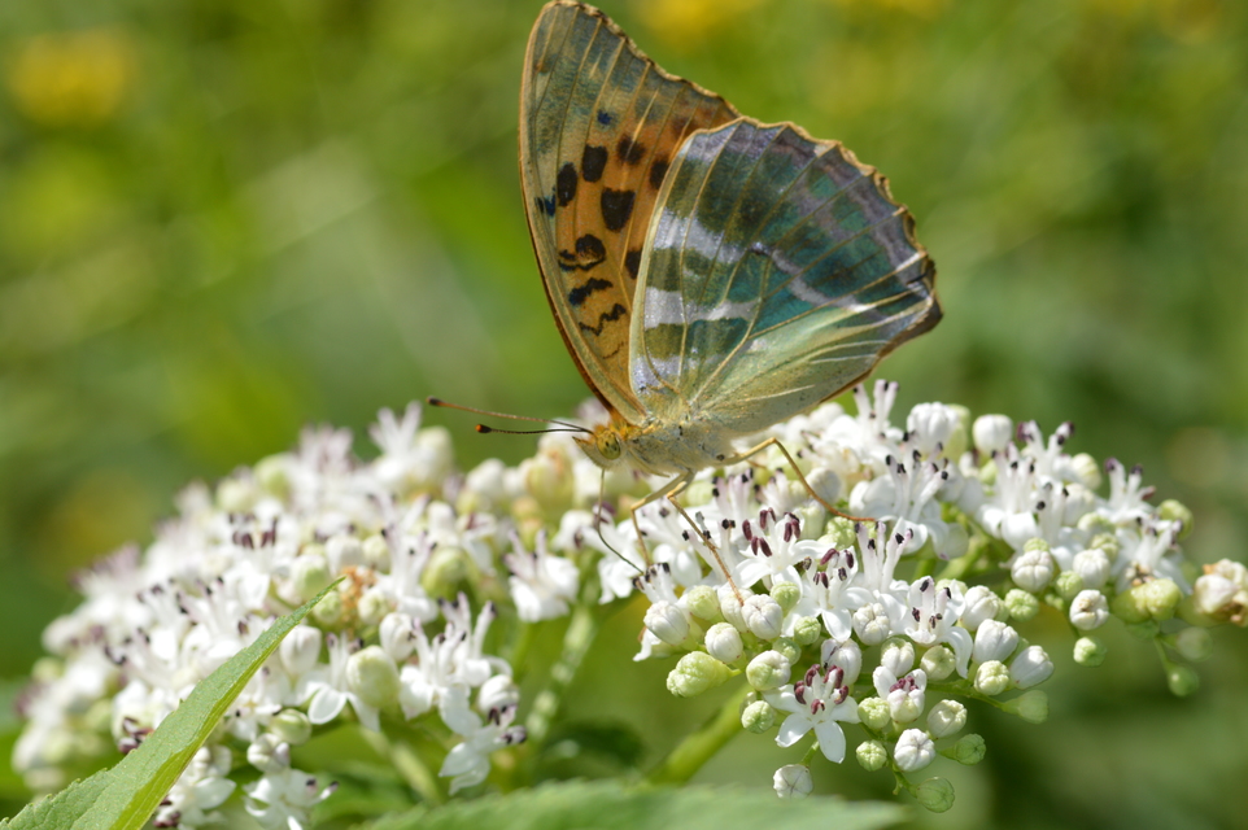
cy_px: 415
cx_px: 624
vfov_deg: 8.7
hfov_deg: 13.0
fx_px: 5456
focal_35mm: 158
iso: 100
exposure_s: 1/200
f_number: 10
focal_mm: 105
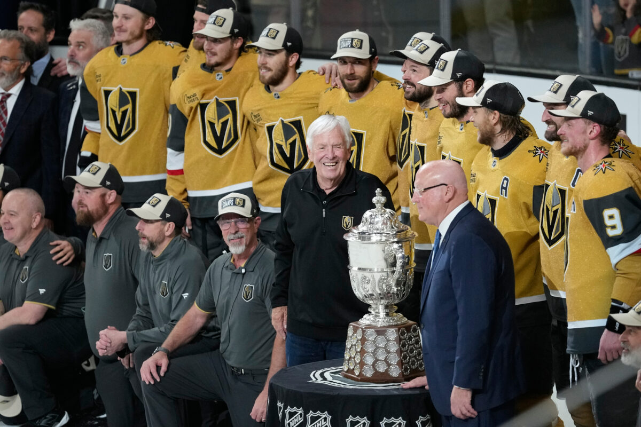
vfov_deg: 4.6
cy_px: 214
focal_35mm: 300
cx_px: 320
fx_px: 5341
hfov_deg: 6.9
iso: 3200
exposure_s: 1/2500
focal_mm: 200
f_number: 2.8
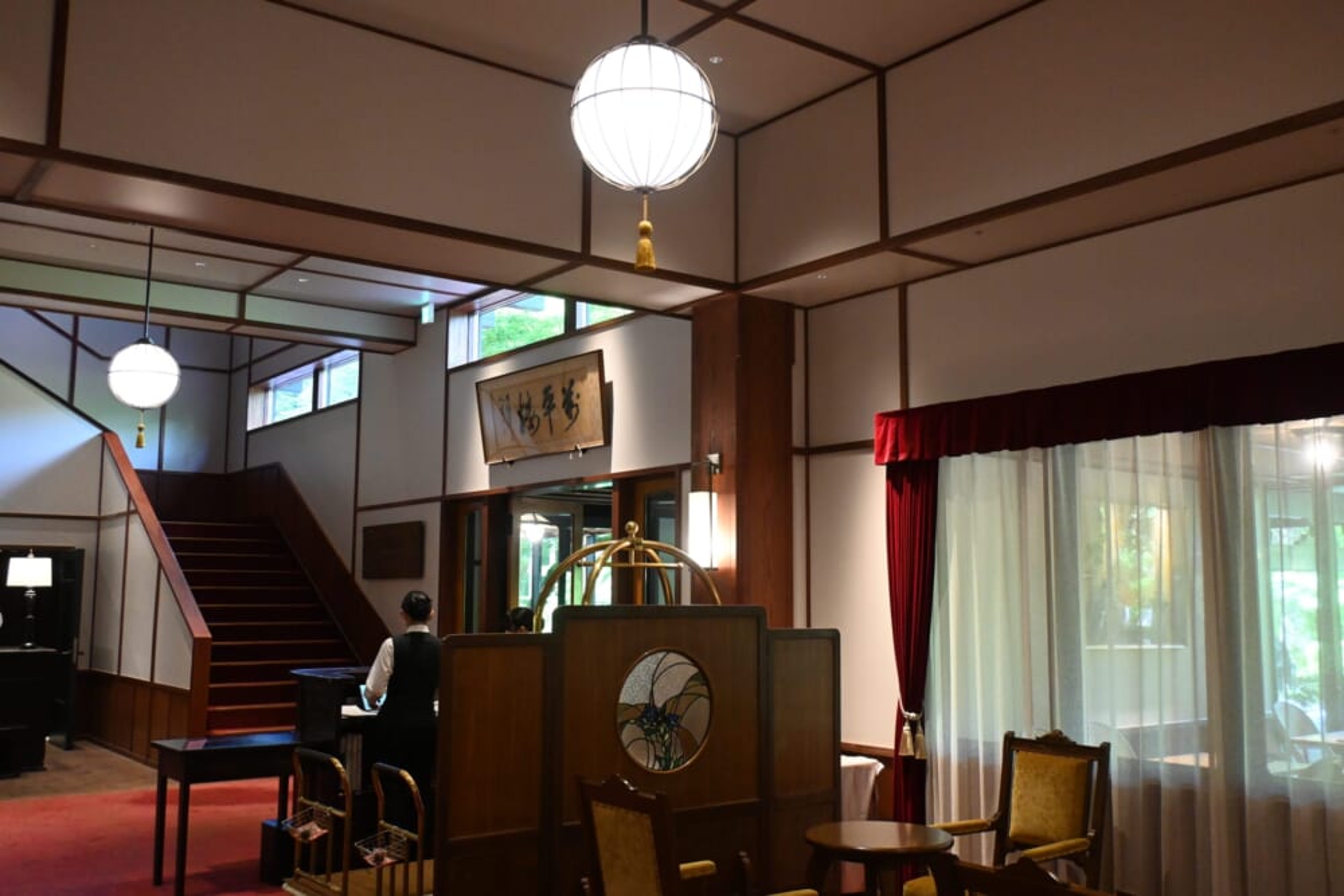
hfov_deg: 57.2
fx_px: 1232
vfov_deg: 40.0
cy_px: 448
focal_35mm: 33
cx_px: 672
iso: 3200
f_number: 4
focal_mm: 22
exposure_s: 1/80
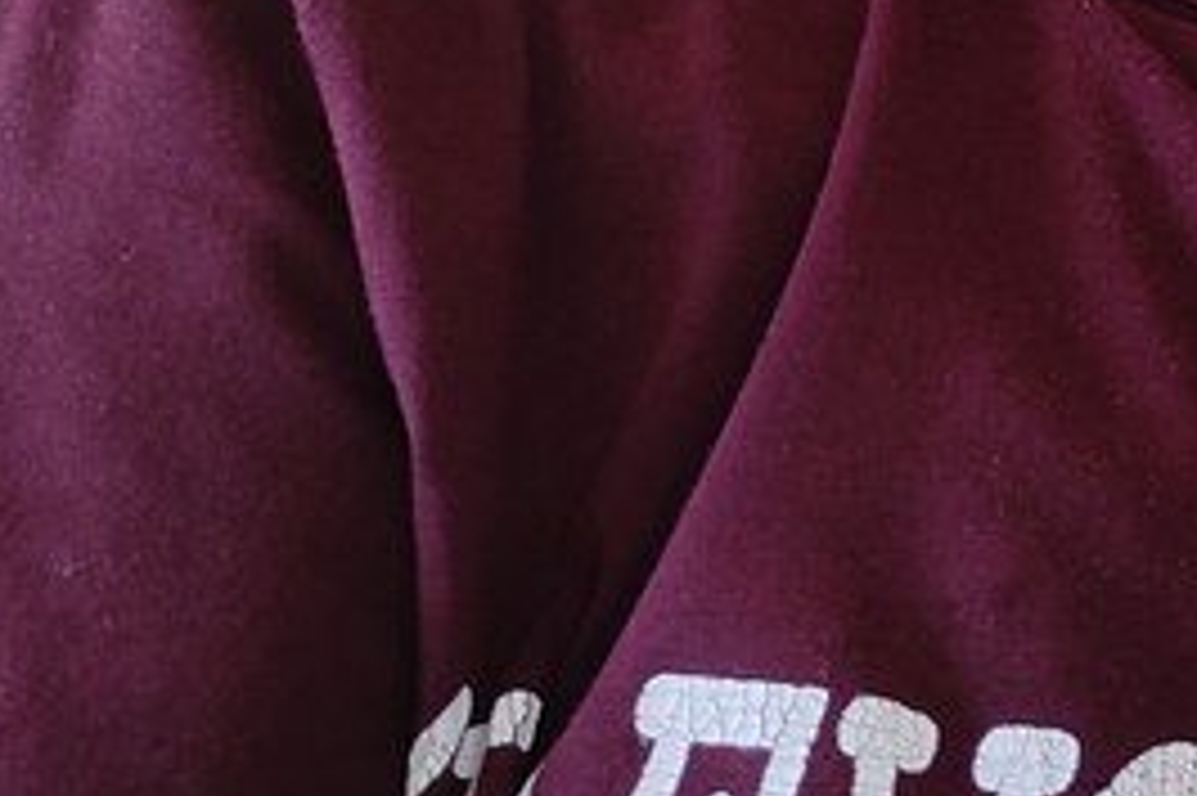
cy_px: -576
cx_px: 1436
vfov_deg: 13.8
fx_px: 2991
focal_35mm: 90
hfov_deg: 21.1
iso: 161
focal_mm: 5.43
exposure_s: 1/100
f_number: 1.89
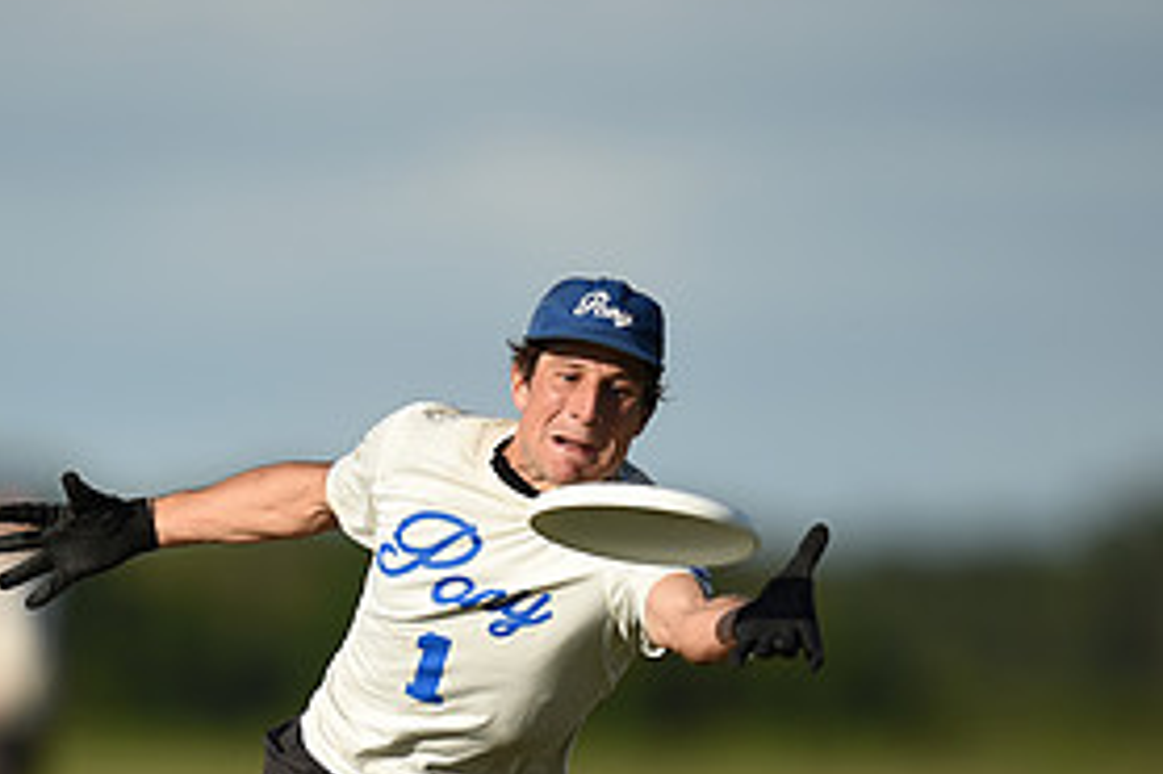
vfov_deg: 1.6
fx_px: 26926
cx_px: 301
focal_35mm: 834
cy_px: 753
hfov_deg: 2.5
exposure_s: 1/3200
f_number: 2.8
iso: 125
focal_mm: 400
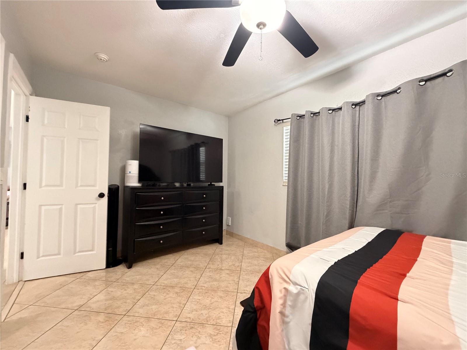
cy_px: 175
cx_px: 234
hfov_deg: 102.1
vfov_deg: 85.7
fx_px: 189
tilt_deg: -0.3
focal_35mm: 14
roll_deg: -0.5
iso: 800
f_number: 2.2
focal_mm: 2.22
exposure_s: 1/60
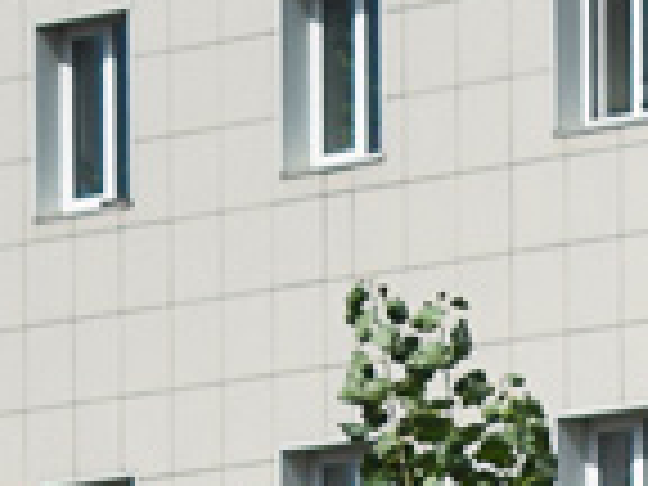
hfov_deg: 3.6
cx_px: 342
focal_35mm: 551
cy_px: 1562
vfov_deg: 2.7
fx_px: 10315
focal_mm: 46
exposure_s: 1/1250
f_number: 7.1
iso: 200
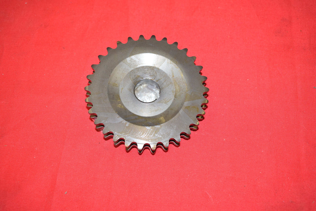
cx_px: 158
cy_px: 106
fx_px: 369
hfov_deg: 46.4
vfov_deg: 31.9
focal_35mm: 42
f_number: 5.6
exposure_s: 1/160
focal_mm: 28
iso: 800
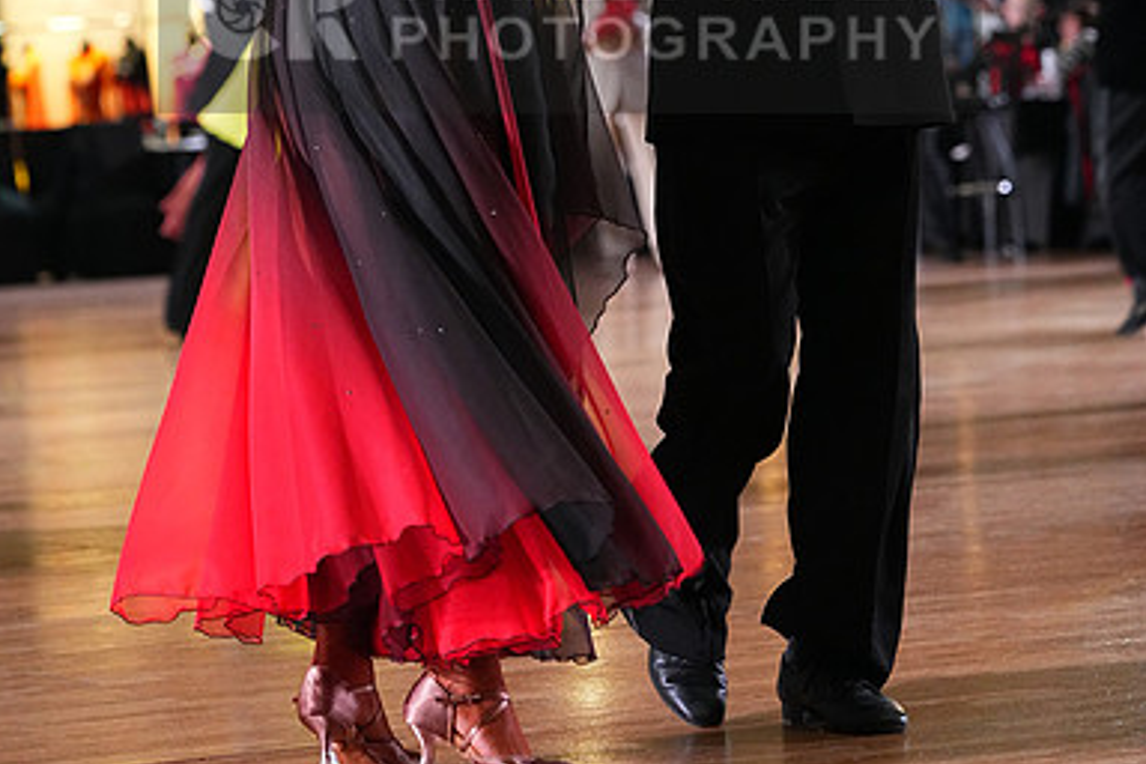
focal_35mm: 180
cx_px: 572
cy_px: 15
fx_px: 5730
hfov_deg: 11.4
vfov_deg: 7.6
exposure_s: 1/400
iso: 6400
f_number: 4.5
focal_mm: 119
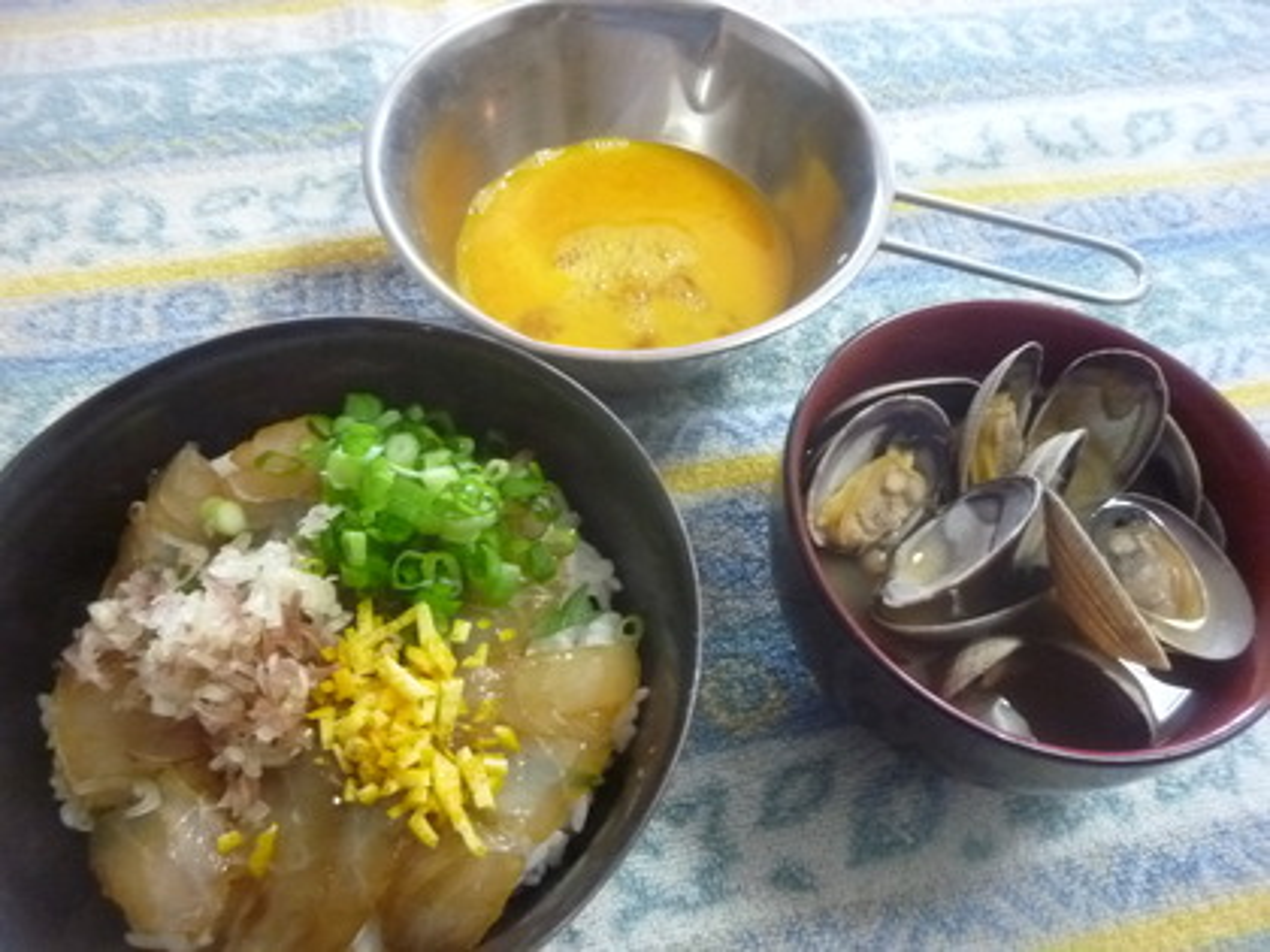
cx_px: 635
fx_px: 917
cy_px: 476
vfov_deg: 54.9
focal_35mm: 25
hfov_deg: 69.4
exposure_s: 1/40
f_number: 3.3
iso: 800
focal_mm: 4.5
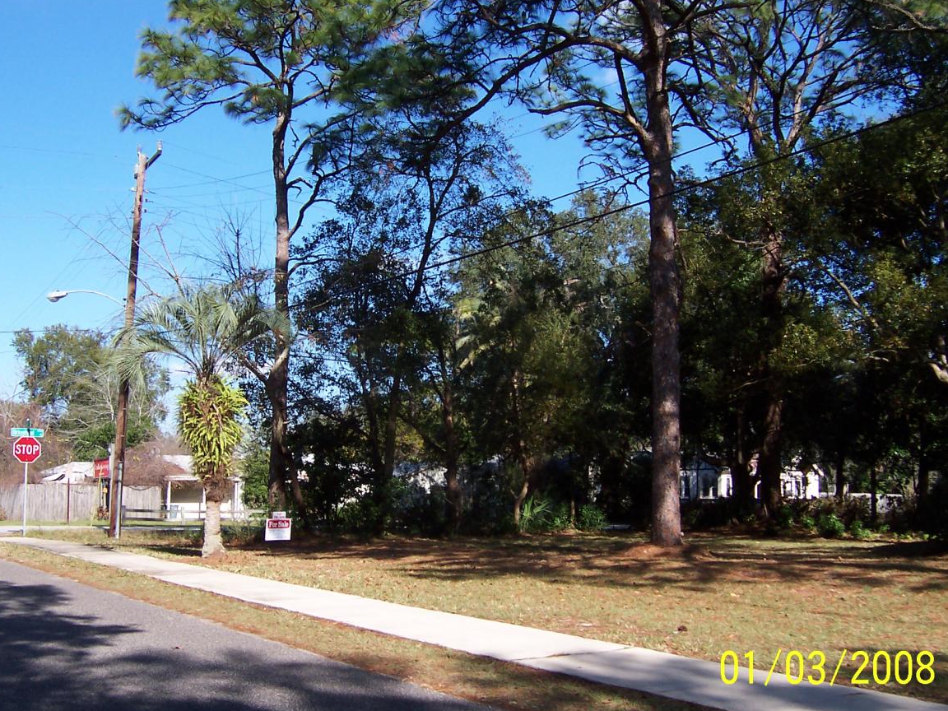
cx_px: 466
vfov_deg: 36.0
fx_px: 1095
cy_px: 372
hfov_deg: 46.8
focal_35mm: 40
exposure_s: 1/500
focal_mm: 5.6
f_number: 4
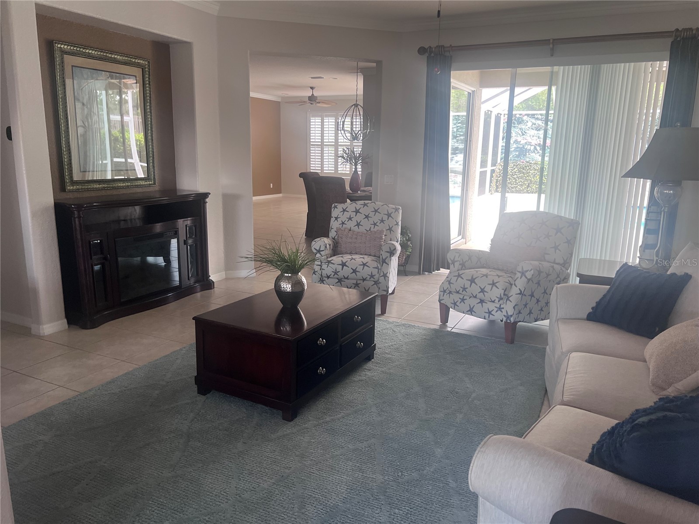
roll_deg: -0.5
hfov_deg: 67.3
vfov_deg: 53.1
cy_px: 262
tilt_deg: -10.5
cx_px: 350
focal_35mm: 26
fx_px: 525
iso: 125
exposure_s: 1/113
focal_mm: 5.7
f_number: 1.5
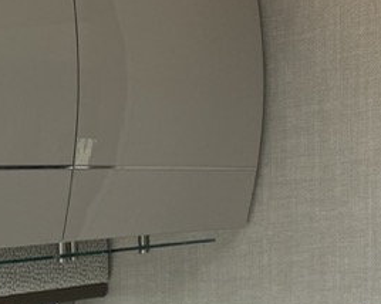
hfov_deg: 16.1
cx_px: -132
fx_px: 1262
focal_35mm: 112
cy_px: 574
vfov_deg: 12.4
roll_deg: +4.6
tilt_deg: -13.4
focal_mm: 6.76
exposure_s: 1/440
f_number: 1.78
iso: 80
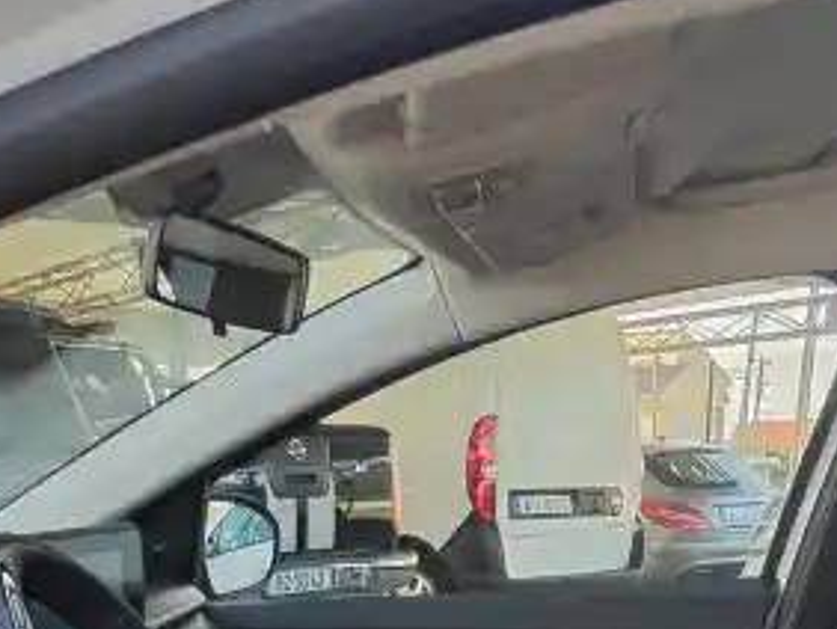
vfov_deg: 21.4
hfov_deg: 32.6
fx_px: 1428
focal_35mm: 59
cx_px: 332
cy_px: 905
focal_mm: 2.13
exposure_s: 1/297
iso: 50
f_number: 2.4
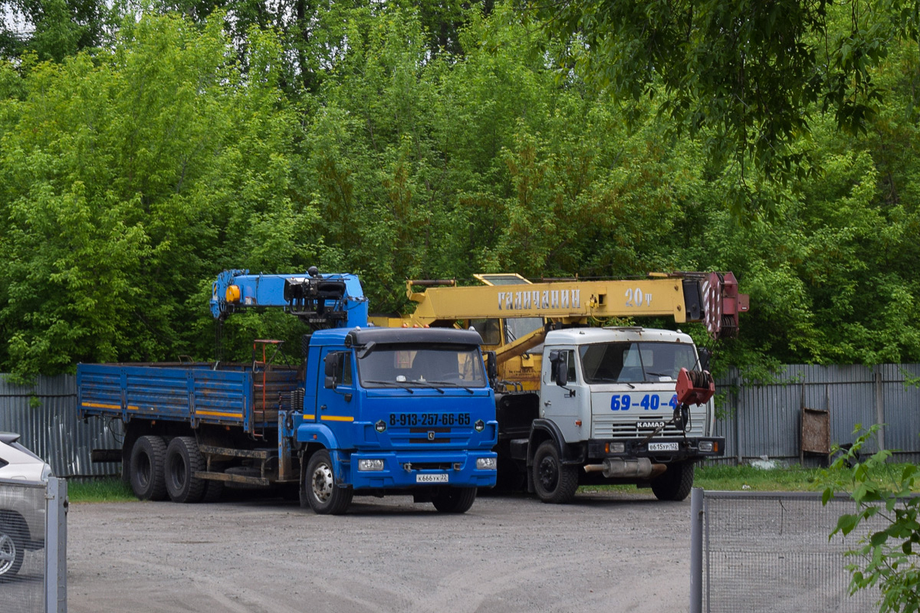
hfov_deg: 24.6
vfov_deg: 16.6
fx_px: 2108
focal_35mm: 82
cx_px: 460
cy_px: 306
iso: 200
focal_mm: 55
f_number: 5.6
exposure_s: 1/60
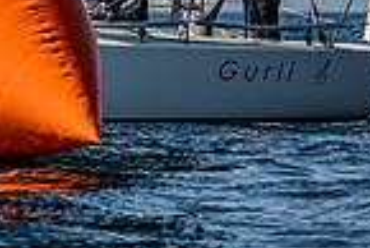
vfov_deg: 2.2
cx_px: -442
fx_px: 6378
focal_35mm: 620
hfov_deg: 3.3
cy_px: -172
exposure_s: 1/6400
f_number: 4.8
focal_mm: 130
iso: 400
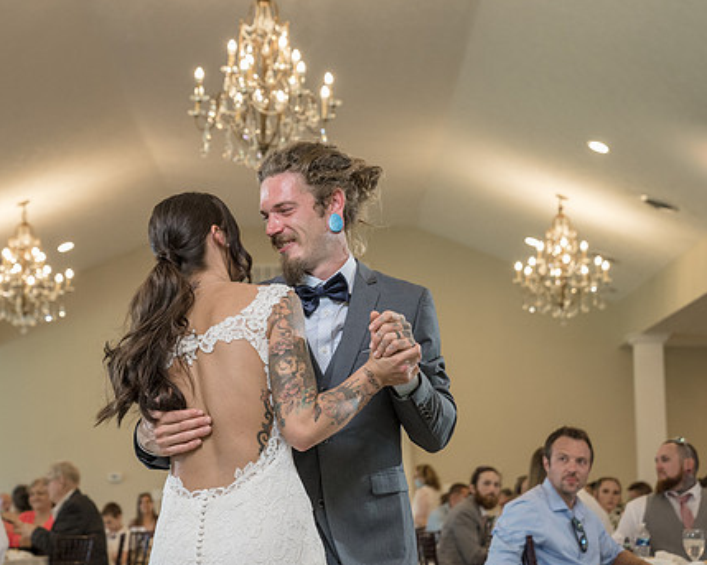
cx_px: 312
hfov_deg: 23.0
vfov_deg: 18.5
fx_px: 1736
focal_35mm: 83
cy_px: 294
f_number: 4
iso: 2000
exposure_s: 1/250
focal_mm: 59
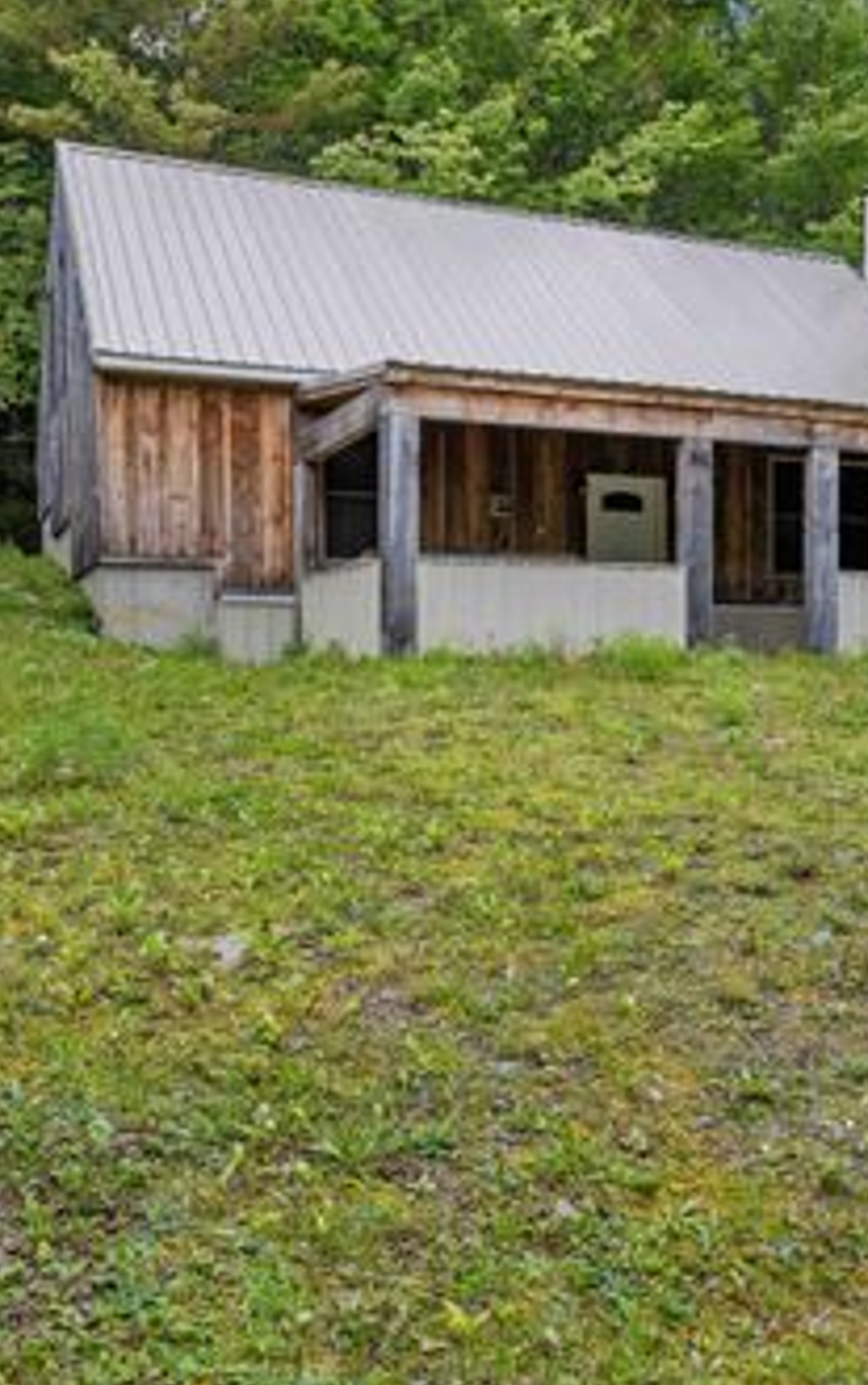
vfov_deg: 52.7
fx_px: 1397
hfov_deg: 34.1
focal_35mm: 37
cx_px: 604
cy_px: 695
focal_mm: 24
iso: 100
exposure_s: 1/40
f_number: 8
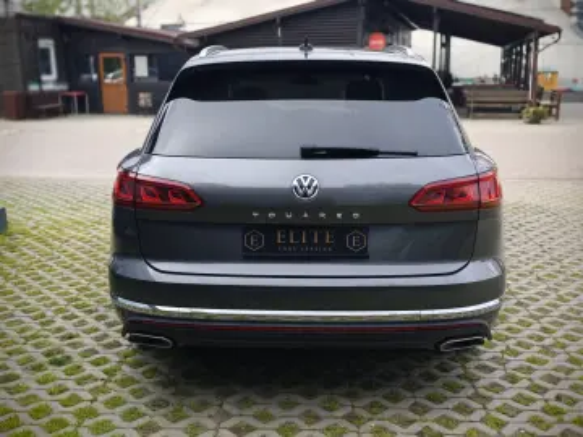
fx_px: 589
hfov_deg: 52.6
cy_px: 218
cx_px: 292
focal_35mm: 35
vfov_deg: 40.7
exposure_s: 1/692
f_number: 1.4
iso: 50
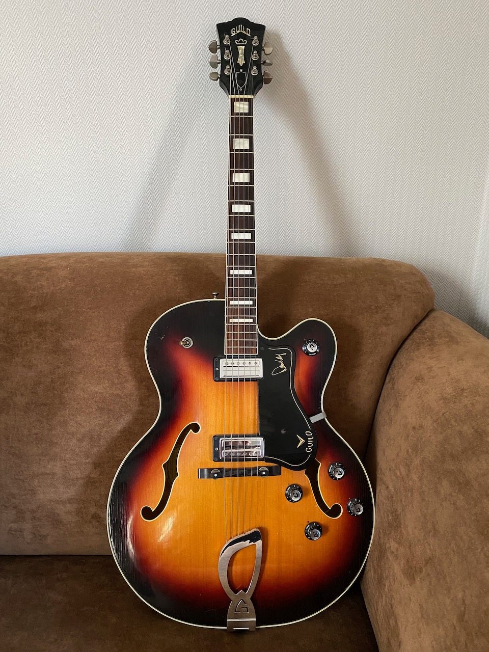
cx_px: 244
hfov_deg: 53.1
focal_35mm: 26
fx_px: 490
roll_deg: +1.4
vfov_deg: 67.3
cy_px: 326
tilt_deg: -19.9
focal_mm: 4.25
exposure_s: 1/53
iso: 500
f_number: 1.8
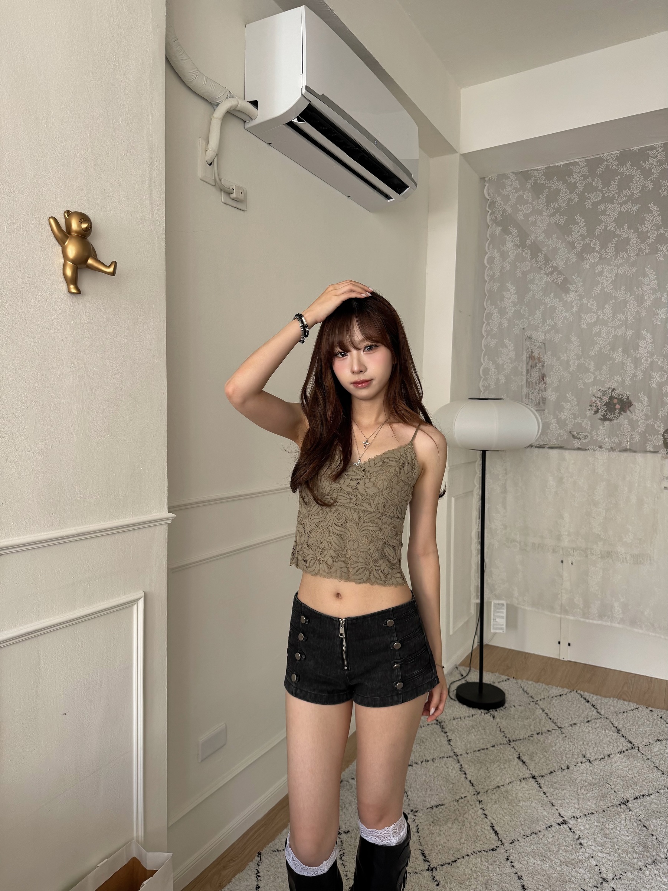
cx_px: 334
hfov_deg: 56.8
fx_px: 618
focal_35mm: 24
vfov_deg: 71.6
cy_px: 446
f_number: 1.78
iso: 125
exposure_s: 1/121
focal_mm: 6.76
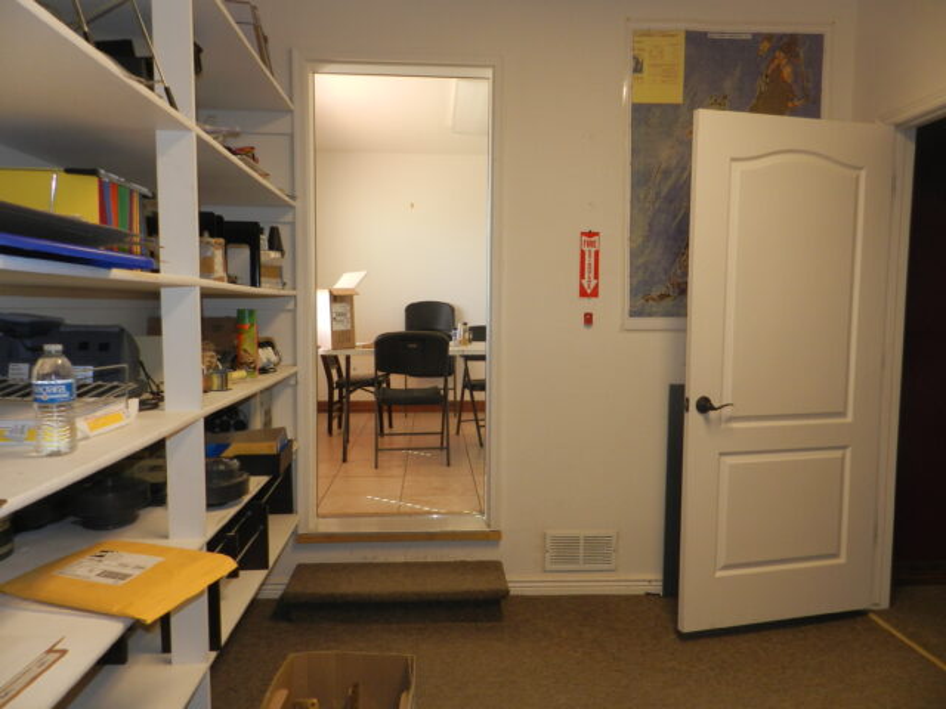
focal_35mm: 23
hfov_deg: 73.9
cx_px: 473
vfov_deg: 58.9
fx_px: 629
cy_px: 354
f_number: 3.4
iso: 200
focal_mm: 4
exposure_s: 1/30
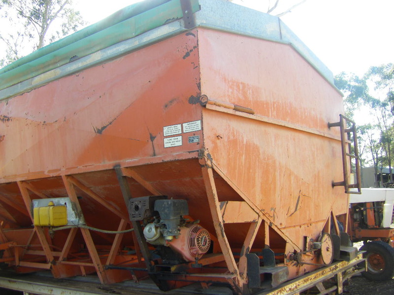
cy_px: 148
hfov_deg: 49.0
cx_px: 197
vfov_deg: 37.7
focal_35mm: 38
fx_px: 433
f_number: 3.5
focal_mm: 6.3
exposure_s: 1/60
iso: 64
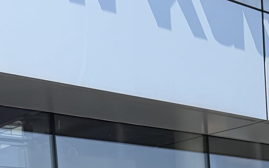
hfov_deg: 20.5
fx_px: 638
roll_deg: +2.0
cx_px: 399
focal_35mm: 87
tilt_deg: -4.5
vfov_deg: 13.4
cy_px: 306
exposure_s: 1/1812
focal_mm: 6.76
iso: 100
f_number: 1.78
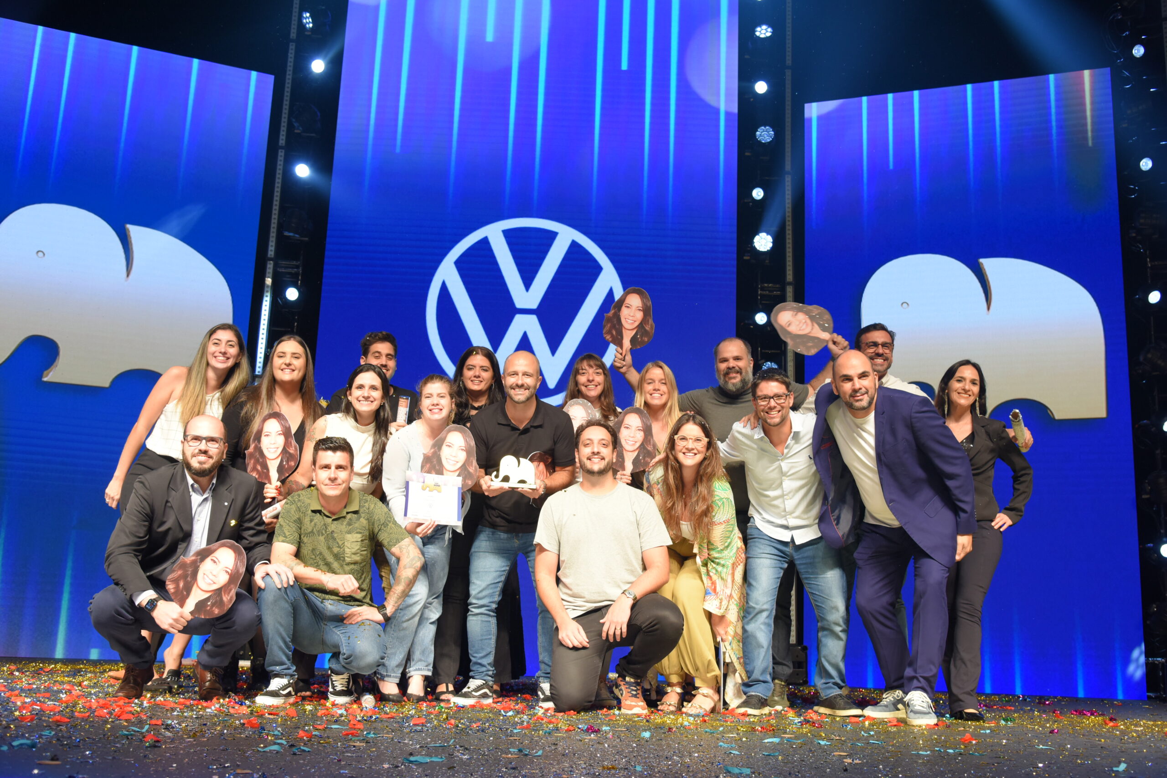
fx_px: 1135
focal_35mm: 35
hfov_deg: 54.4
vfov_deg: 37.9
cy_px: 389
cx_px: 584
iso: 800
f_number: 5
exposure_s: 1/100
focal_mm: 35
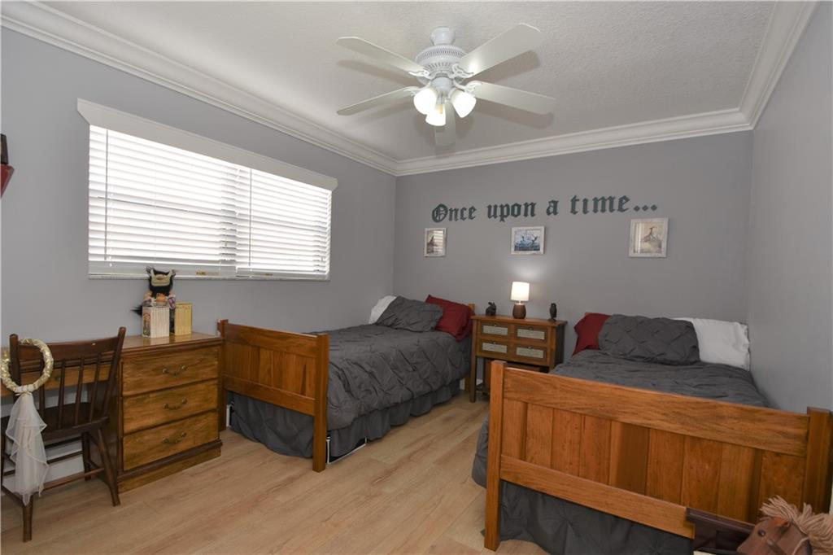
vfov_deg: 77.3
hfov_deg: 100.4
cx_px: 416
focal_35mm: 15
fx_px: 347
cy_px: 278
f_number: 5
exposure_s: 1/60
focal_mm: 10
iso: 200
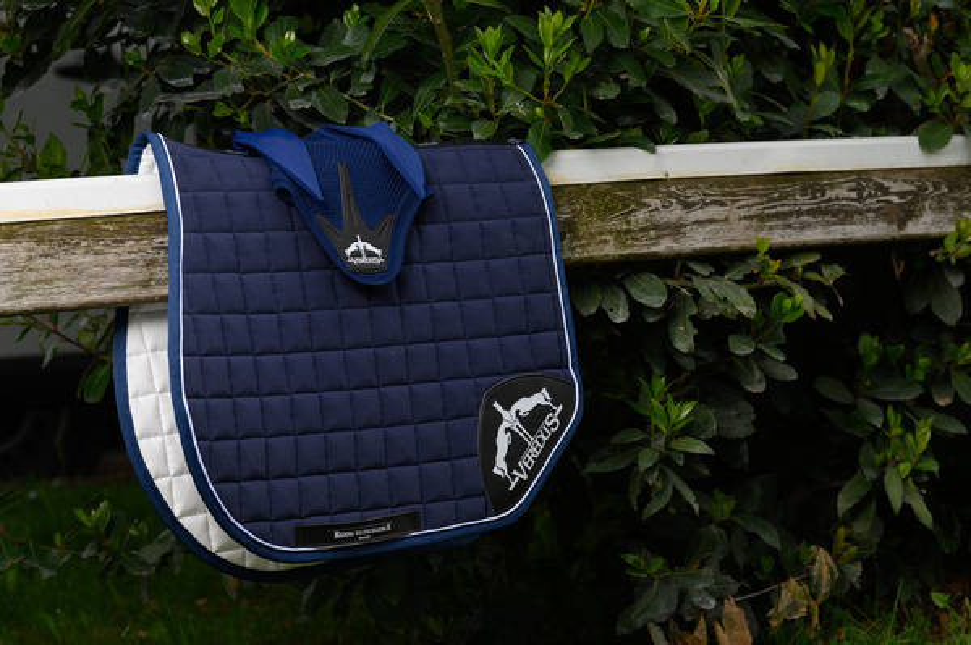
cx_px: 486
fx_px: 3638
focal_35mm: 135
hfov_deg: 15.2
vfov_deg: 10.1
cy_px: 322
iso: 50
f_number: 6.3
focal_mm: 135
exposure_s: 1/160
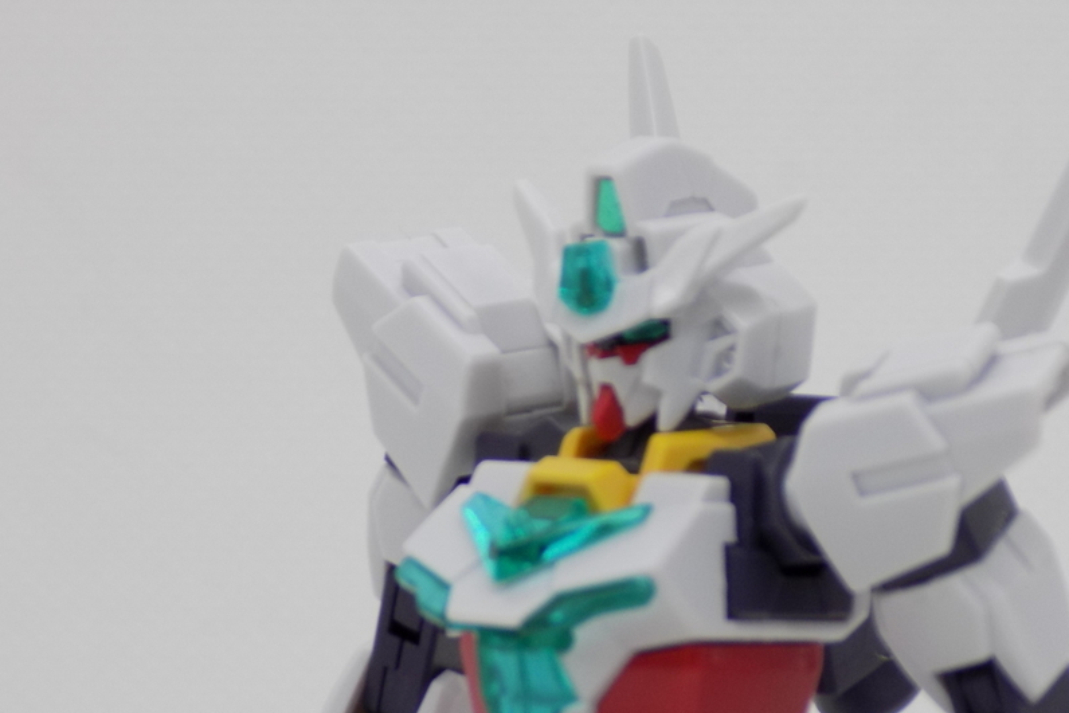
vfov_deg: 7.4
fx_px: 5494
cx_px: 647
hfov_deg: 11.1
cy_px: 592
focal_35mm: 185
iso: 80
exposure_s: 1/30
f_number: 4.8
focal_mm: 20.9
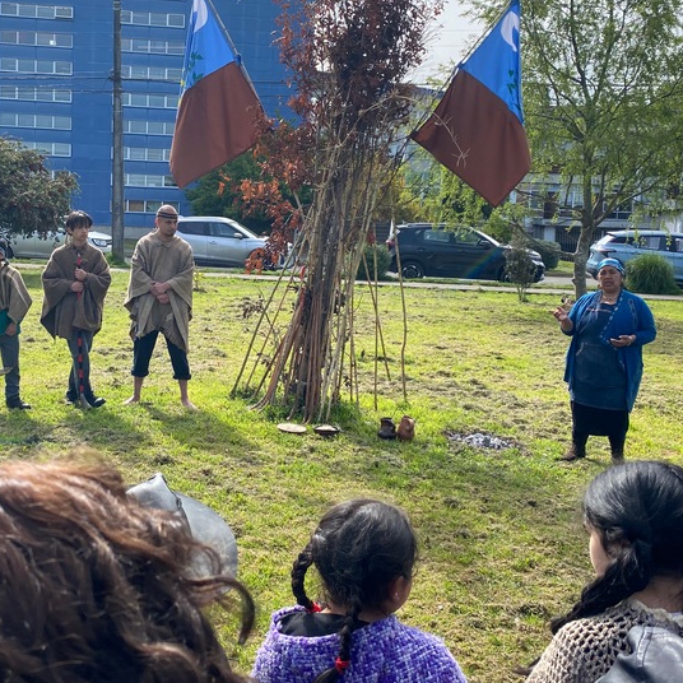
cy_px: 292
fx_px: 938
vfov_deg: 39.9
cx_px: 223
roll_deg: -2.0
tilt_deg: -5.0
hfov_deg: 39.5
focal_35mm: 42
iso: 32
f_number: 1.8
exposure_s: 1/1996
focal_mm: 4.25
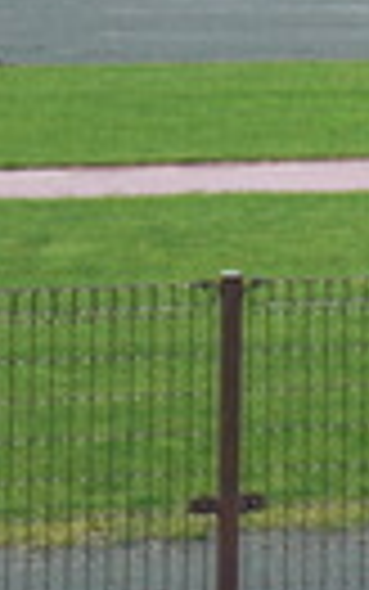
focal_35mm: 254
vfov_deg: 8.2
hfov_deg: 5.1
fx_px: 4082
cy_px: -38
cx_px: 504
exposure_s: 1/125
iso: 100
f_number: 4.5
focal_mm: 12.47
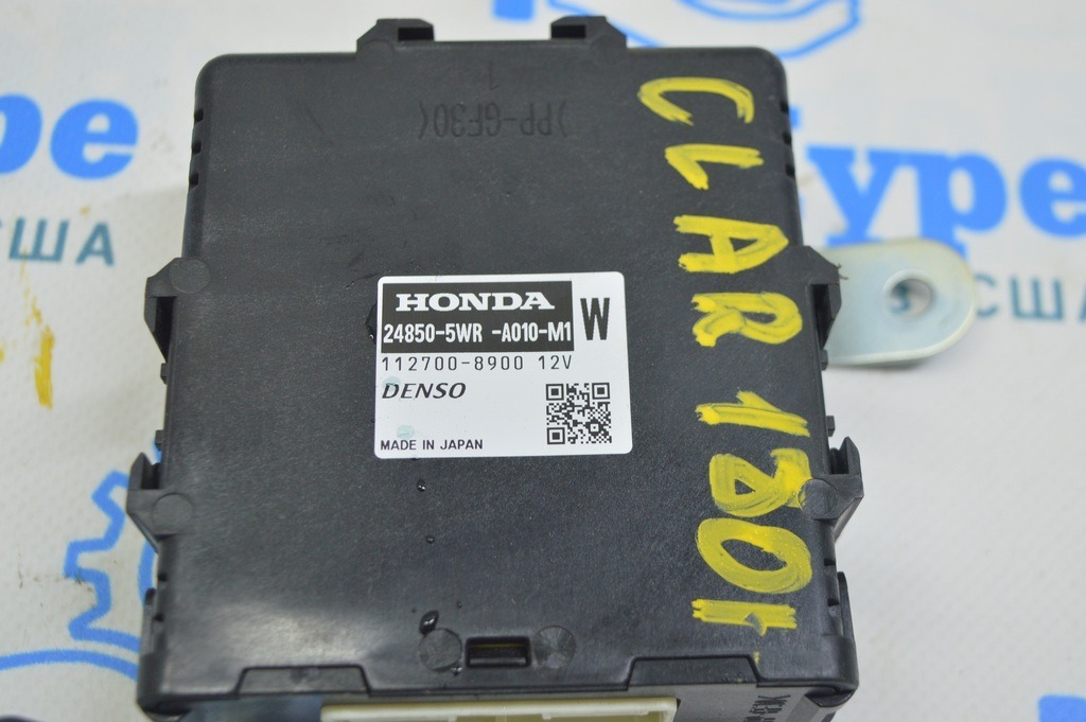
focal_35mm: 52
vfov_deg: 25.7
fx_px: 1582
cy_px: 361
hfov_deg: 37.9
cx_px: 543
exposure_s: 1/25
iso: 400
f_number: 5.6
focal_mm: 35
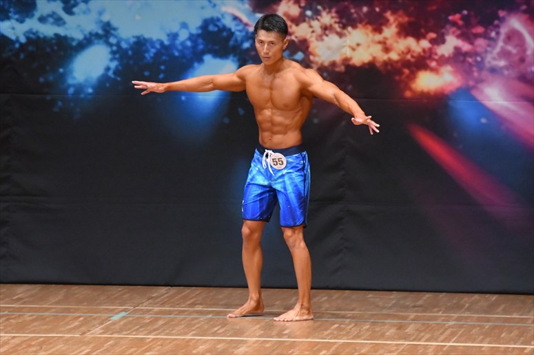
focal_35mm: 315
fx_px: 4670
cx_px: 267
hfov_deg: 6.5
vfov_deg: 4.4
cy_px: 178
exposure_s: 1/400
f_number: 5.6
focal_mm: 210
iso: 8000
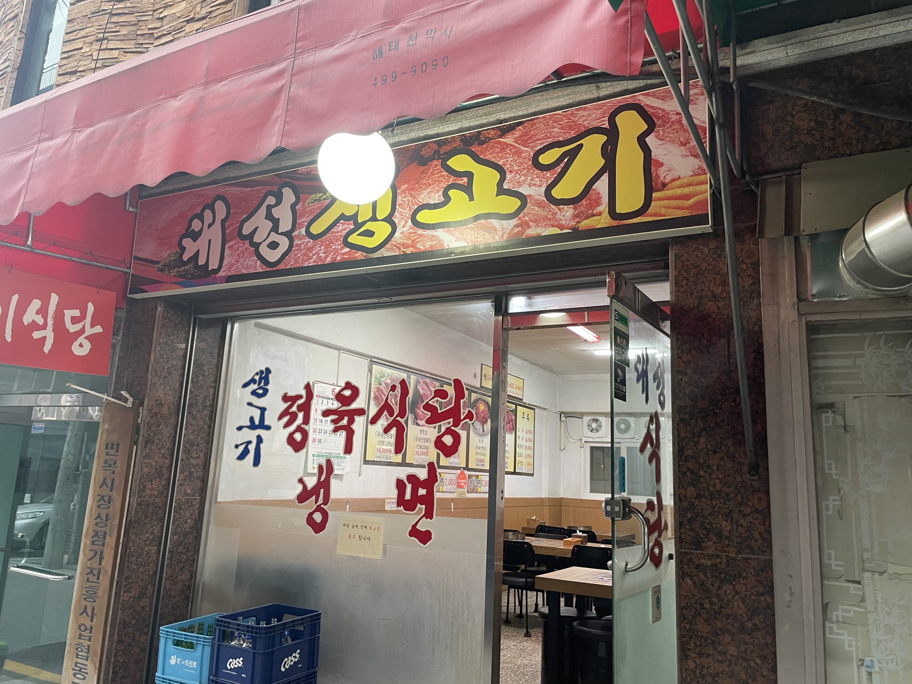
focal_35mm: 26
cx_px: 456
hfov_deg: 67.3
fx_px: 685
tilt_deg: +13.6
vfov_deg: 53.1
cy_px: 342
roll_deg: -3.0
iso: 80
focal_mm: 4.2
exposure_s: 1/60
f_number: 1.6
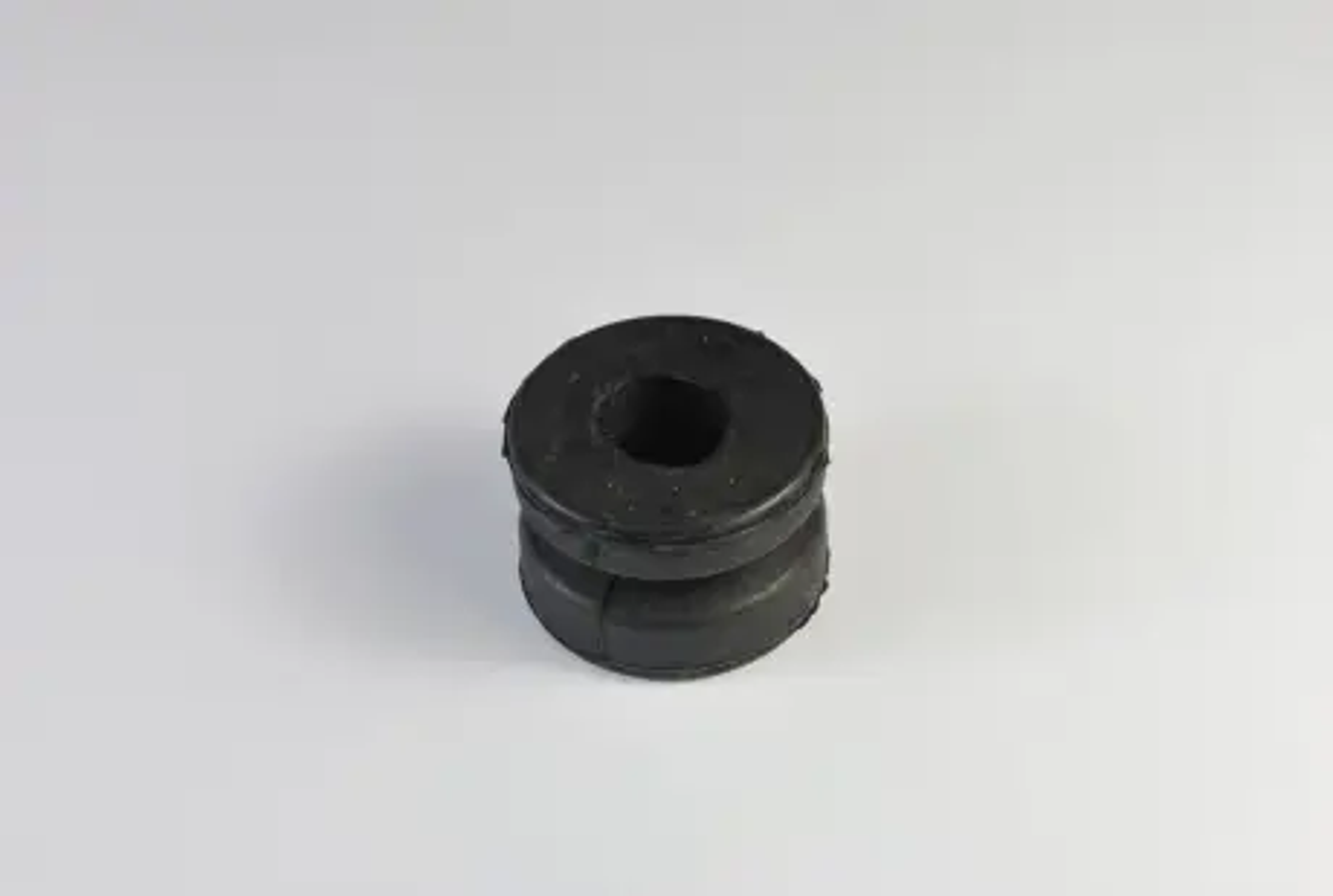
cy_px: 448
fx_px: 2783
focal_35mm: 75
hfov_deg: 26.9
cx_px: 666
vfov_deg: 18.3
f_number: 10
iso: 280
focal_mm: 50
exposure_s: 1/30
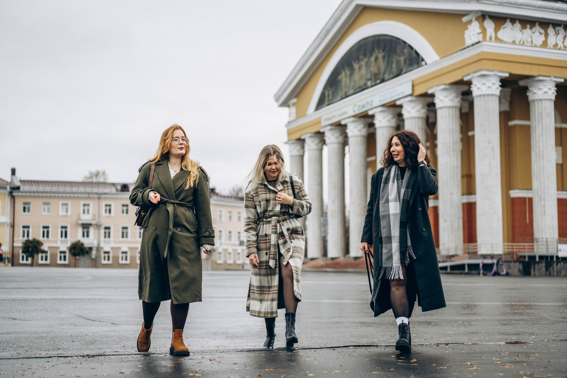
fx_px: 787
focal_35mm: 50
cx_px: 284
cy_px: 189
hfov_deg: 39.6
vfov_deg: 27.0
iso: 100
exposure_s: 1/250
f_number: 2.2
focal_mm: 50
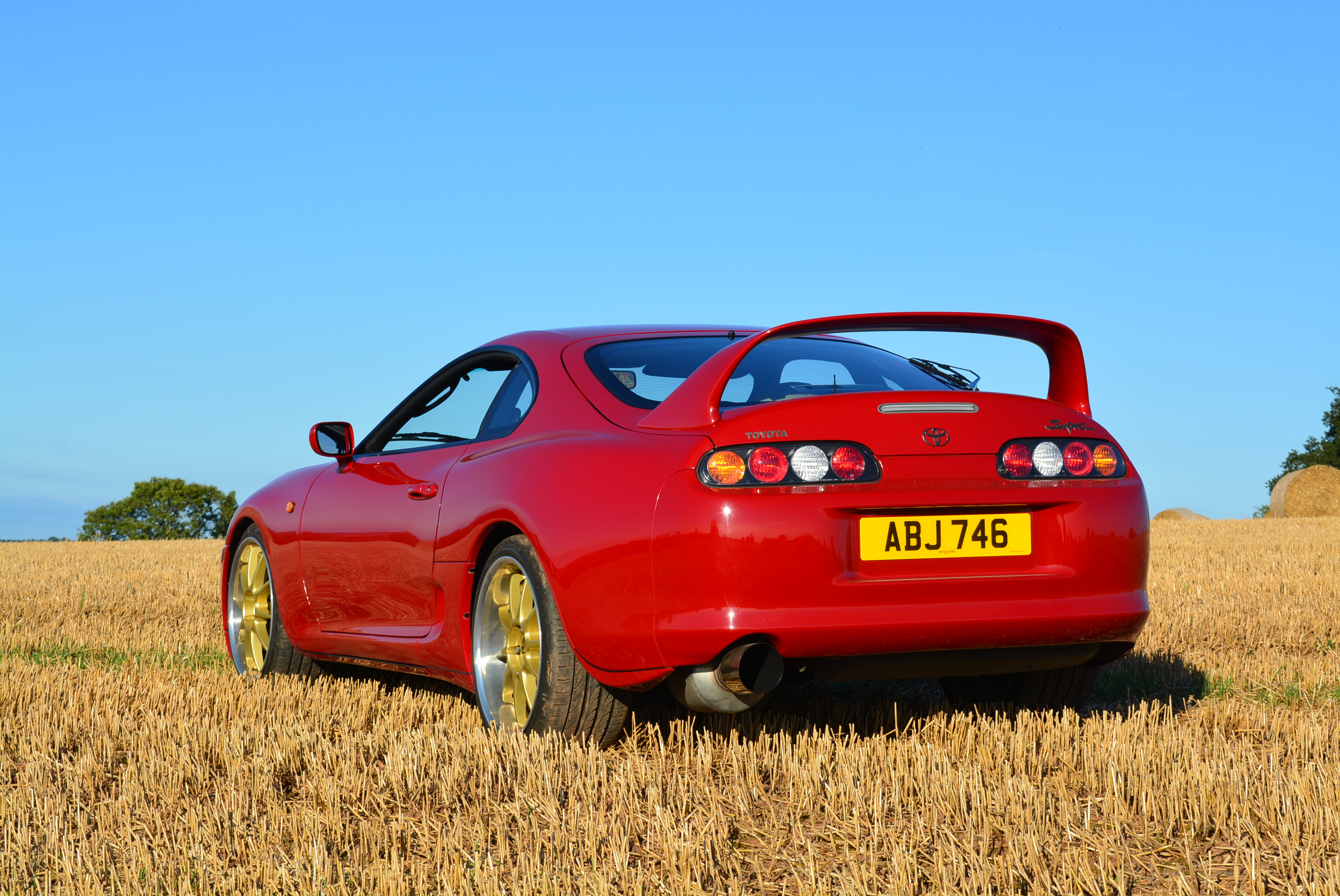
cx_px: 670
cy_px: 448
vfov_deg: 16.6
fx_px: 3073
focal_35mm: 82
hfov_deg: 24.6
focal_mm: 55
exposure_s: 1/125
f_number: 11
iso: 110
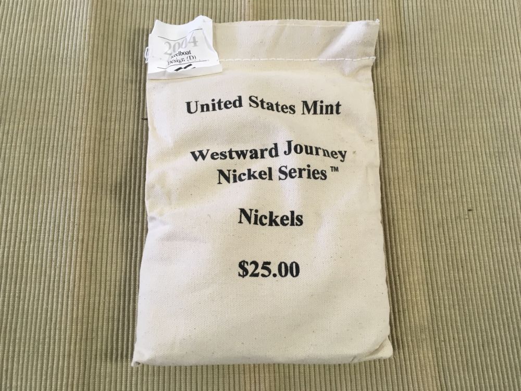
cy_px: 196
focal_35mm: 29
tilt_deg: -77.4
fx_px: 436
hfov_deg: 61.7
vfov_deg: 48.2
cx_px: 260
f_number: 2.2
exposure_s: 1/30
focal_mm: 4.15
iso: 50
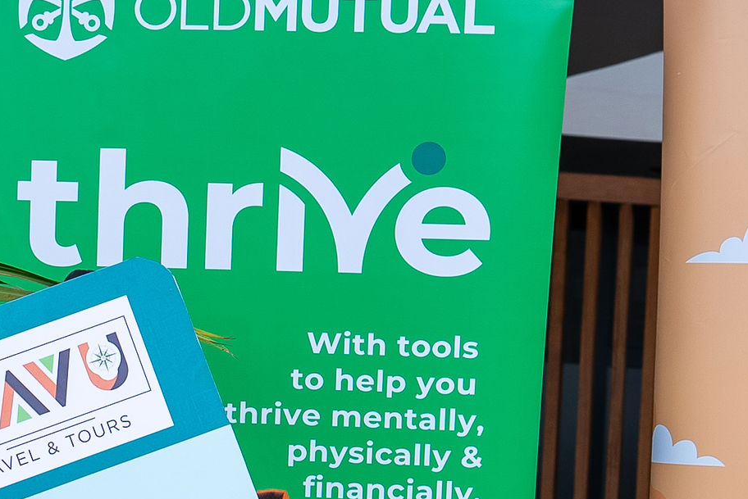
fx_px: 3035
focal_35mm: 146
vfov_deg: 9.2
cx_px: -75
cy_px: 684
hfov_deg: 13.8
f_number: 5
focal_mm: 37
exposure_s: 1/200
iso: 160
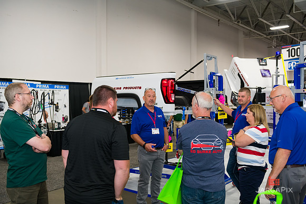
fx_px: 289
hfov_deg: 55.8
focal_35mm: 34
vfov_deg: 38.9
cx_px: 153
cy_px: 102
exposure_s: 1/125
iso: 1000
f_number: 3.2
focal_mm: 34
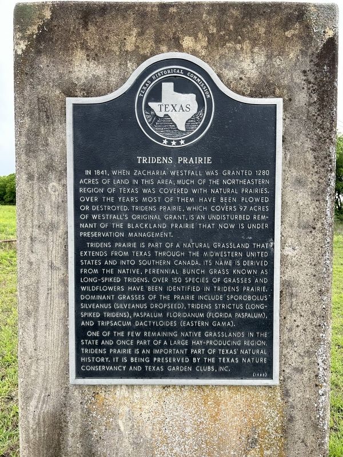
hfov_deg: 53.1
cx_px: 172
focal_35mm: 26
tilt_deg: -4.6
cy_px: 228
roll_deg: -0.4
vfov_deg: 67.3
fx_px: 344
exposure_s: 1/411
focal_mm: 5.7
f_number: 1.5
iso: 50
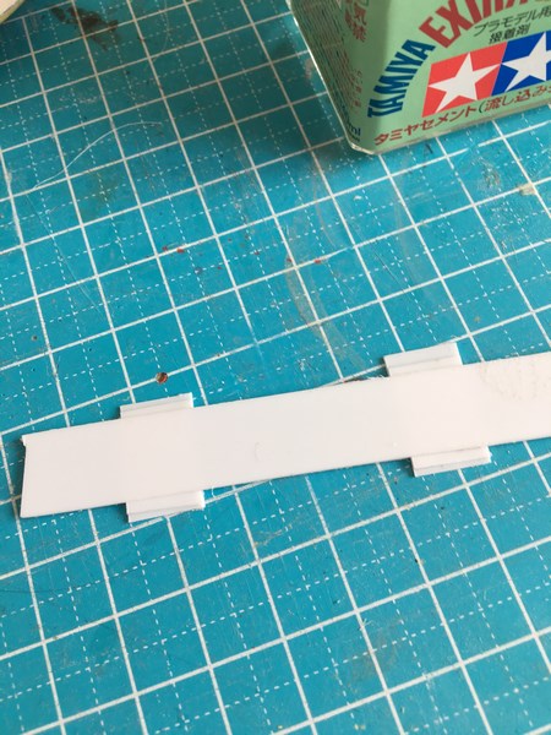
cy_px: 368
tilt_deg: -68.3
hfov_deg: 48.2
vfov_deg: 61.7
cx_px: 276
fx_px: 615
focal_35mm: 29
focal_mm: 4.15
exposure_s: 1/100
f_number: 2.2
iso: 25
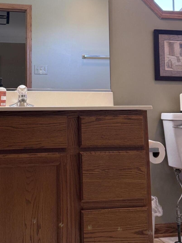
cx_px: 57
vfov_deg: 41.2
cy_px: 69
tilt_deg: +8.3
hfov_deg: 31.9
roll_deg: +0.4
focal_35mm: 45
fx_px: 316
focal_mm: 6.76
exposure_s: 1/60
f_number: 1.78
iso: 125
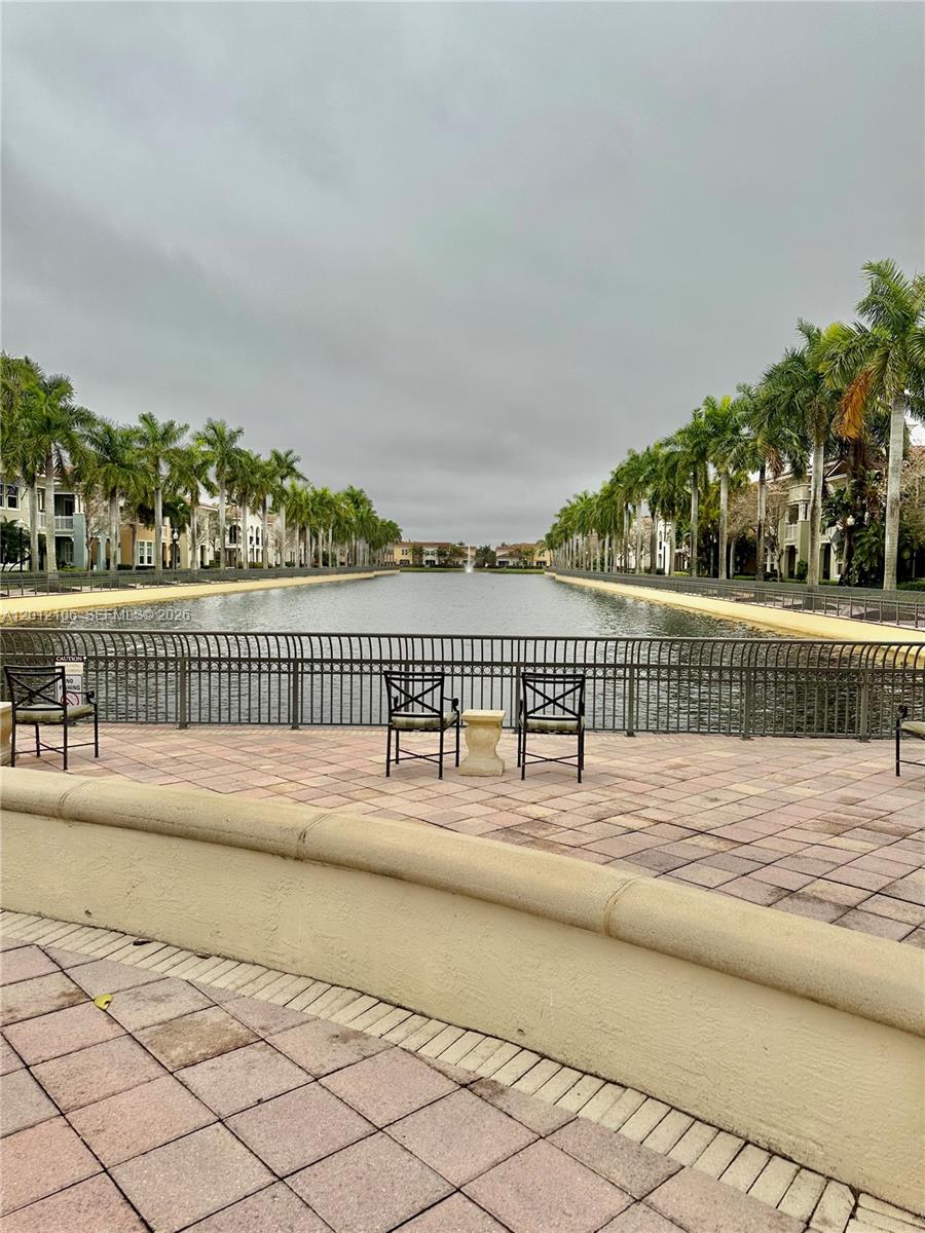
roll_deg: -1.8
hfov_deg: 56.8
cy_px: 616
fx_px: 855
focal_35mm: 24
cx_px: 462
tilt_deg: -2.8
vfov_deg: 71.6
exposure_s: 1/199
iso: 64
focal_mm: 6.86
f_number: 1.78
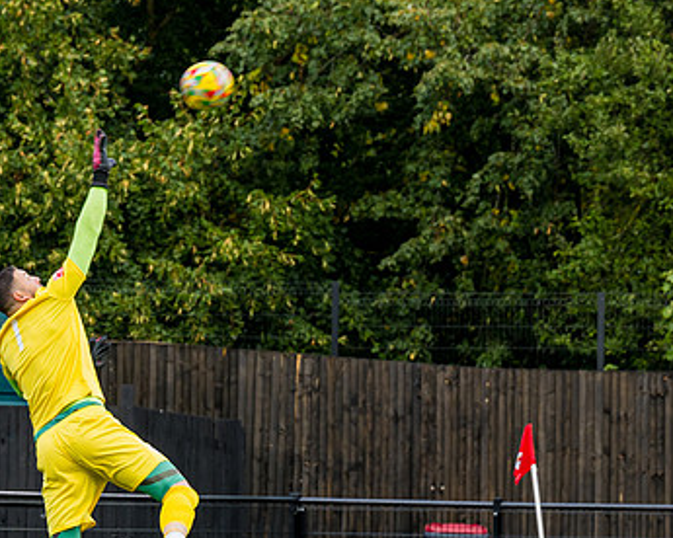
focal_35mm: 442
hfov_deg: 4.4
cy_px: 375
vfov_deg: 3.5
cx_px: 143
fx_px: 8804
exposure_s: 1/400
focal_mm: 135
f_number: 5
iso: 200
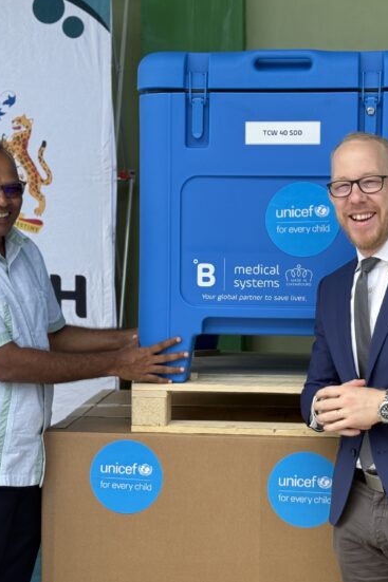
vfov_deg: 29.7
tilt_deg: -3.8
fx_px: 1100
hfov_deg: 20.0
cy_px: 287
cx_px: 233
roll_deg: -0.2
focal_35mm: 68
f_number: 1.78
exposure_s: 1/1795
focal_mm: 6.76
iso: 64
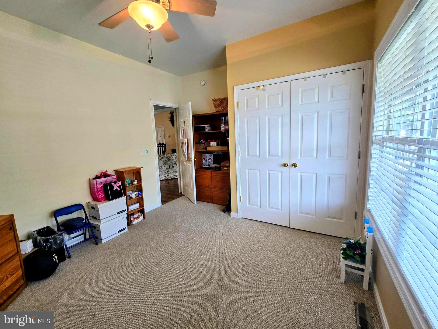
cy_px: 164
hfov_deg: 106.2
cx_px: 219
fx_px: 165
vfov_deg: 90.0
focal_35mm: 13
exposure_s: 1/60
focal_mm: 2.2
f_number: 2.2
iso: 80
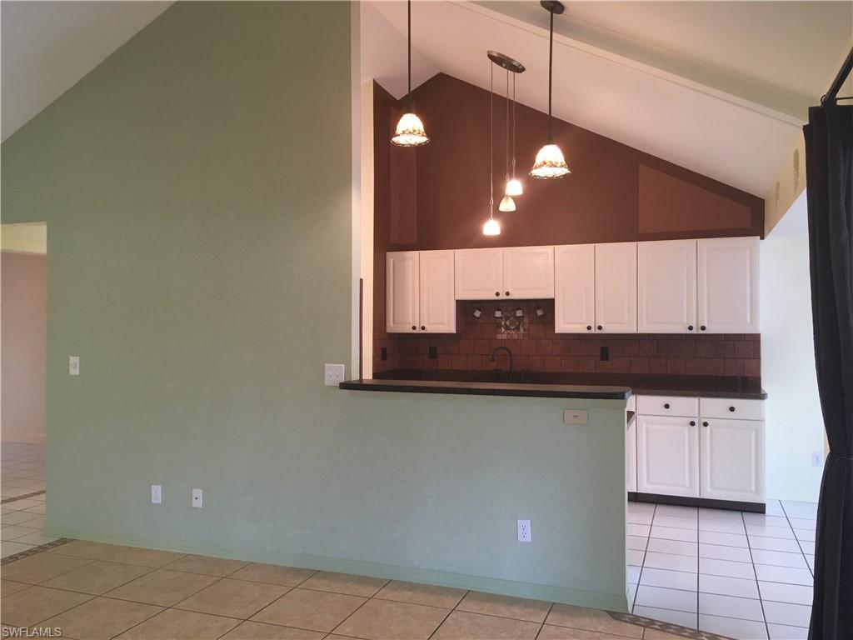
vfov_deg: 48.2
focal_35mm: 29
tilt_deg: +1.5
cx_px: 426
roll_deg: -1.1
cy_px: 320
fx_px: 715
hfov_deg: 61.7
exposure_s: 1/30
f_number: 2.2
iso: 80
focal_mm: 4.15
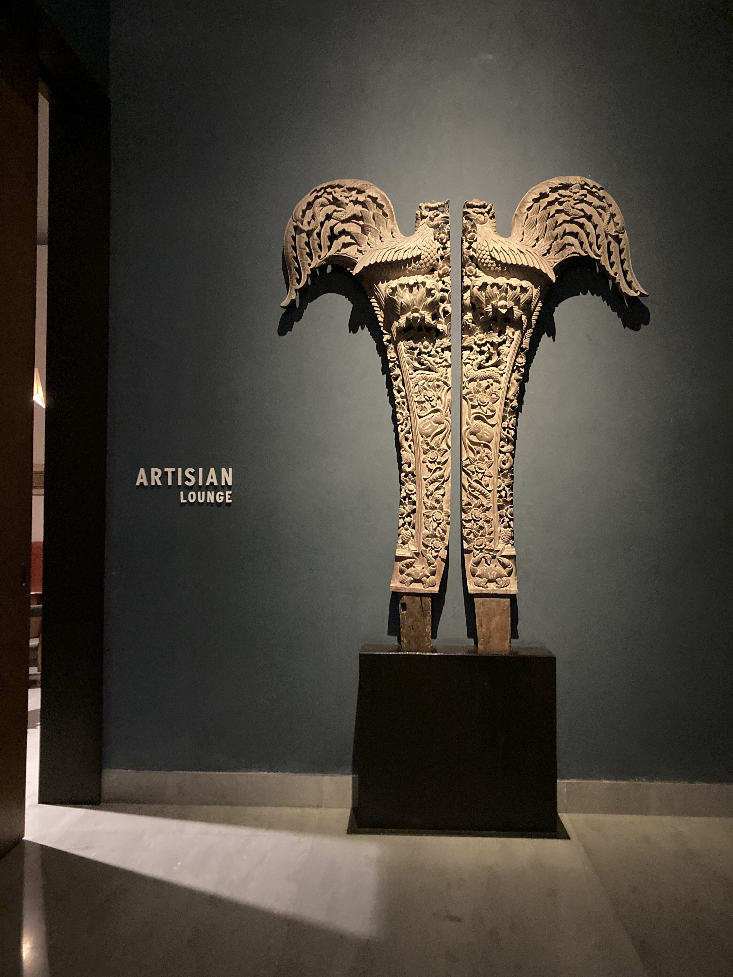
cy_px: 488
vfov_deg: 63.4
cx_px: 366
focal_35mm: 28
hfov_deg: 49.7
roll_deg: -0.5
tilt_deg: +3.8
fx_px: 791
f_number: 1.8
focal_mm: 3.99
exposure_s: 1/20
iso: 640
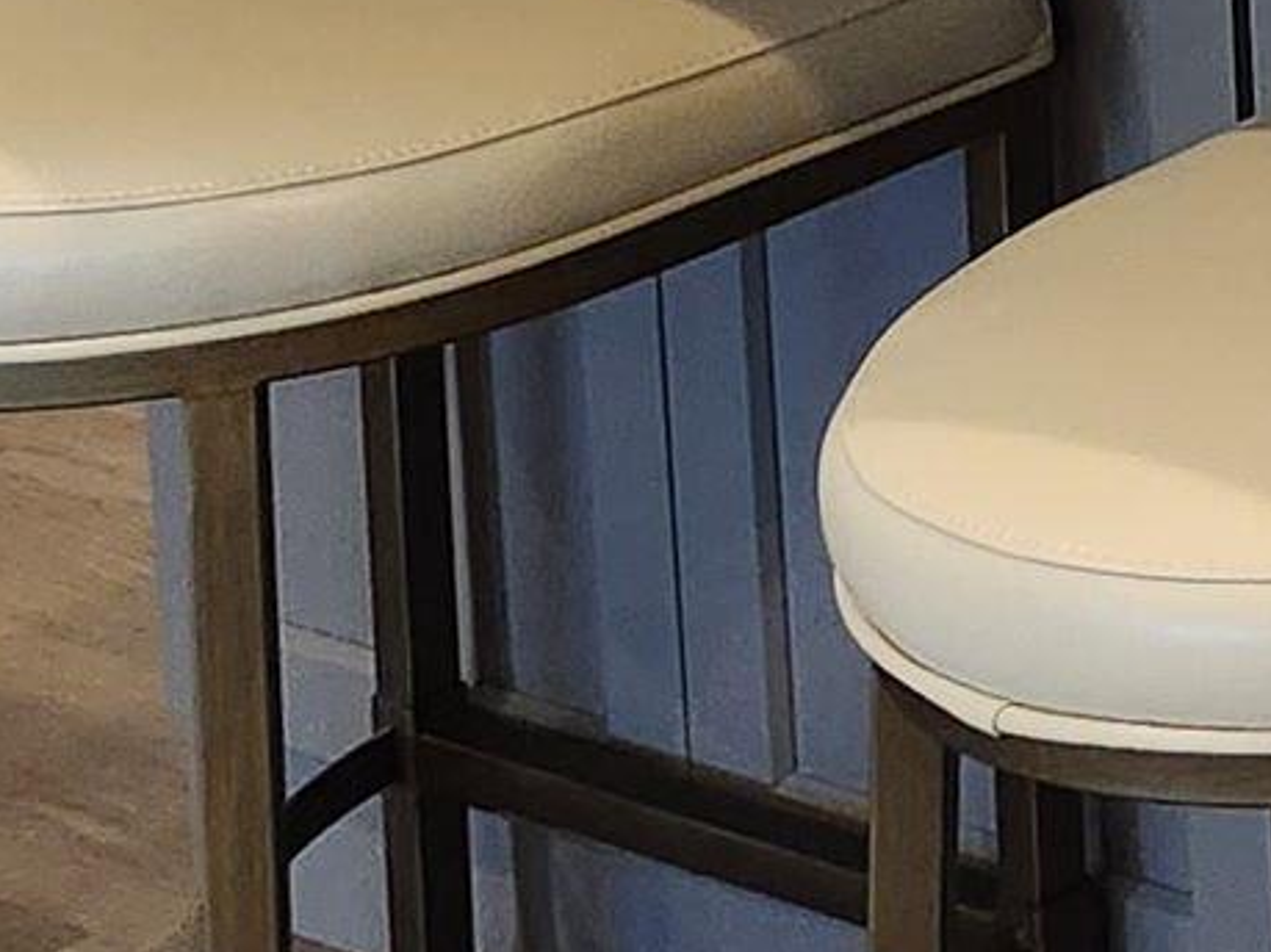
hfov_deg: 9.8
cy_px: -1766
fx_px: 5653
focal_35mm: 154
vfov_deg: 8.3
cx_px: 3783
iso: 640
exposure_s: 1/120
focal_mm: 5.54
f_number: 1.8
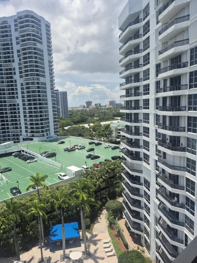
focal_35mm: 23
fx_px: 175
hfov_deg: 58.9
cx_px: 98
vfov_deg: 73.9
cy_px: 132
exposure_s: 1/2168
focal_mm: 5.4
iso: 25
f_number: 1.8
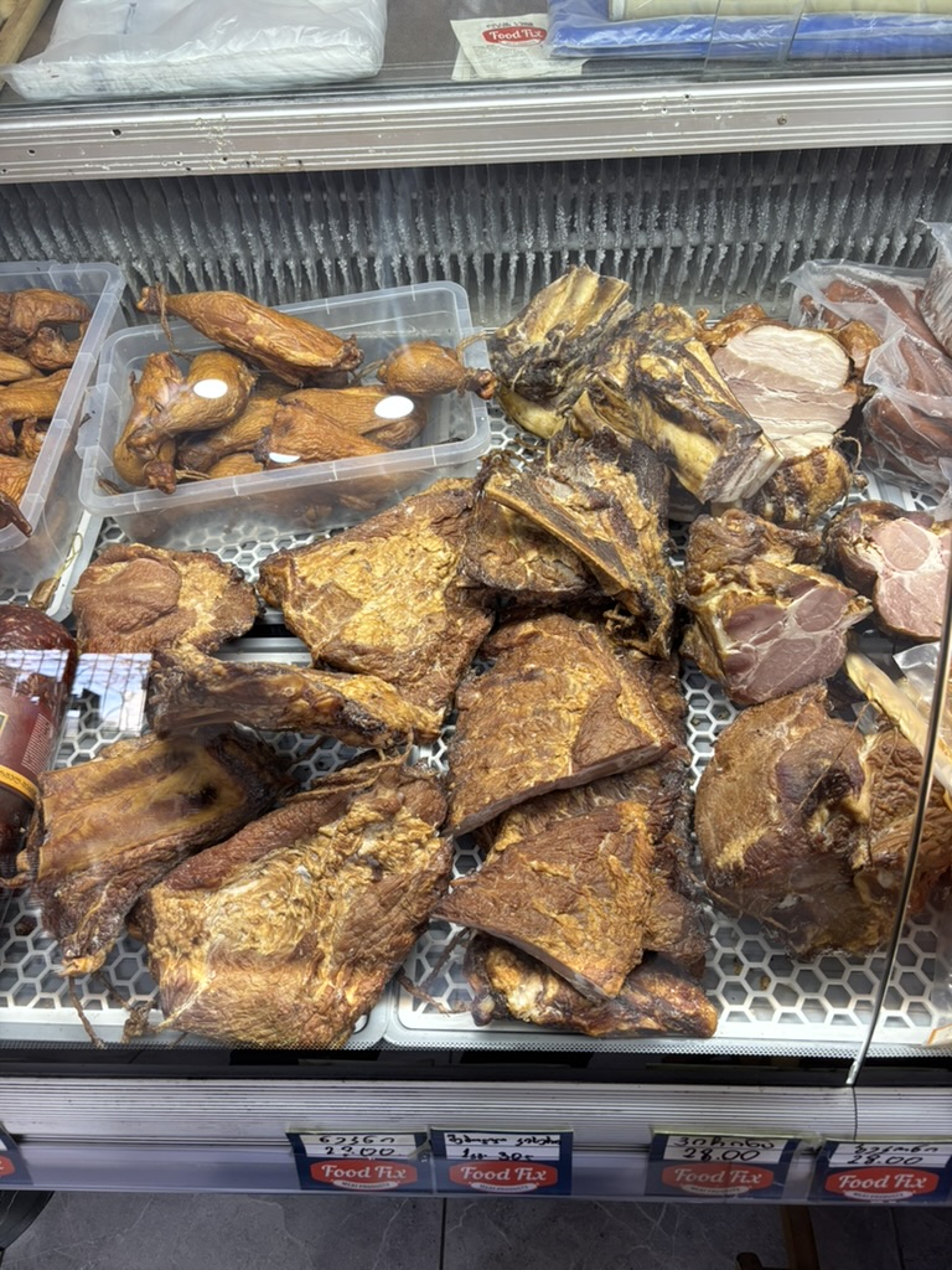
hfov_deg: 53.1
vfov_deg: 67.3
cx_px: 476
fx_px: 953
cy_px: 635
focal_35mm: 26
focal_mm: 5.96
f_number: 1.6
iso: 125
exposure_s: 1/100
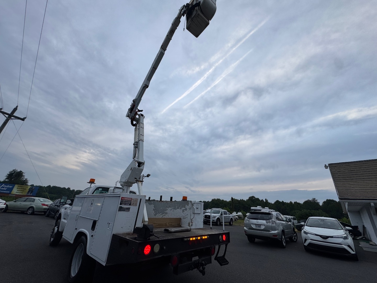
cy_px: 142
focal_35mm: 14
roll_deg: -4.8
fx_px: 152
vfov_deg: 85.7
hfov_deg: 102.1
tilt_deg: +24.1
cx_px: 188
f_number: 2.2
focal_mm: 2.22
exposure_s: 1/227
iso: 40
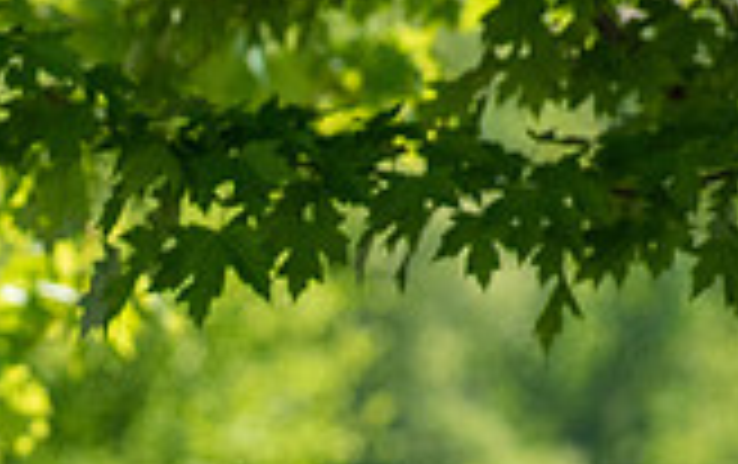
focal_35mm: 730
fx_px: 14703
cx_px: -68
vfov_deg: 1.8
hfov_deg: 2.9
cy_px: 827
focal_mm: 135
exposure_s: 1/1600
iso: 400
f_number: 4.8
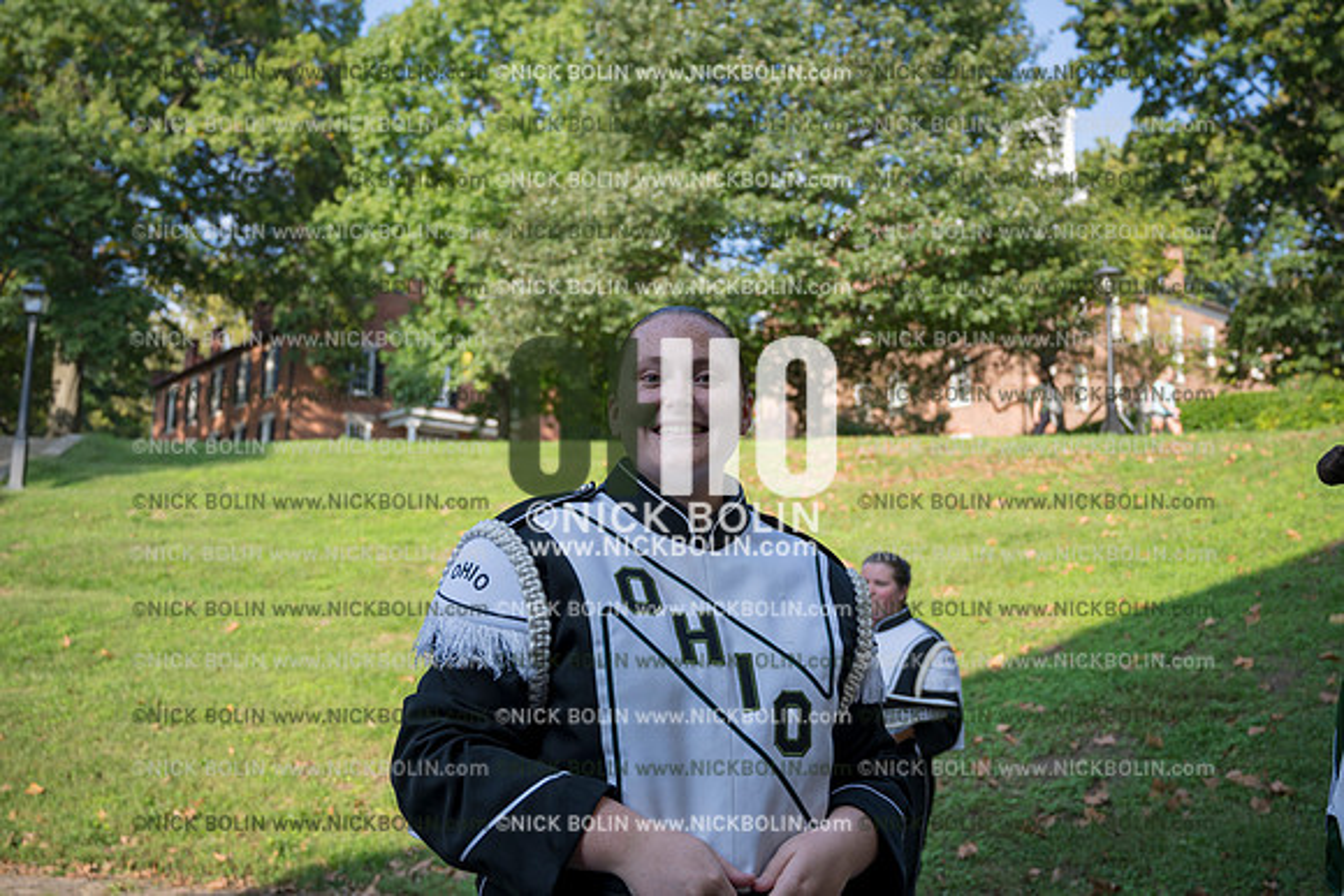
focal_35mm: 33
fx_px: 1232
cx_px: 672
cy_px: 448
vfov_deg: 40.0
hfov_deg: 57.2
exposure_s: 1/500
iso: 125
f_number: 4
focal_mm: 33
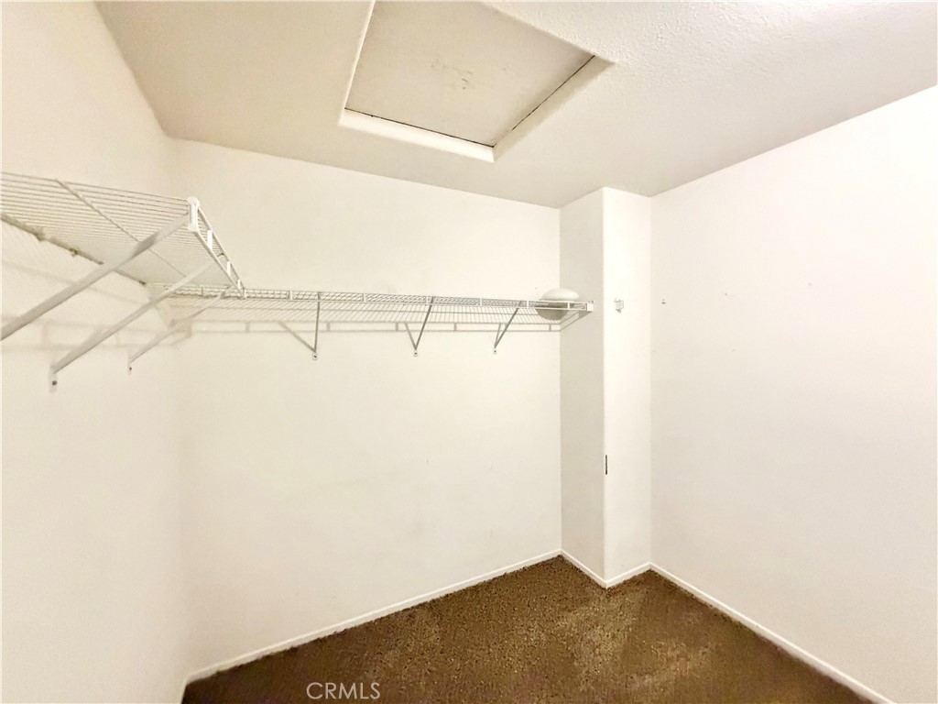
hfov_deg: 102.1
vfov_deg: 85.7
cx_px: 469
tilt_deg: -1.2
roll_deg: +1.8
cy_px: 352
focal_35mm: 14
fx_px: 379
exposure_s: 1/60
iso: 1000
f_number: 2.2
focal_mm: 2.22
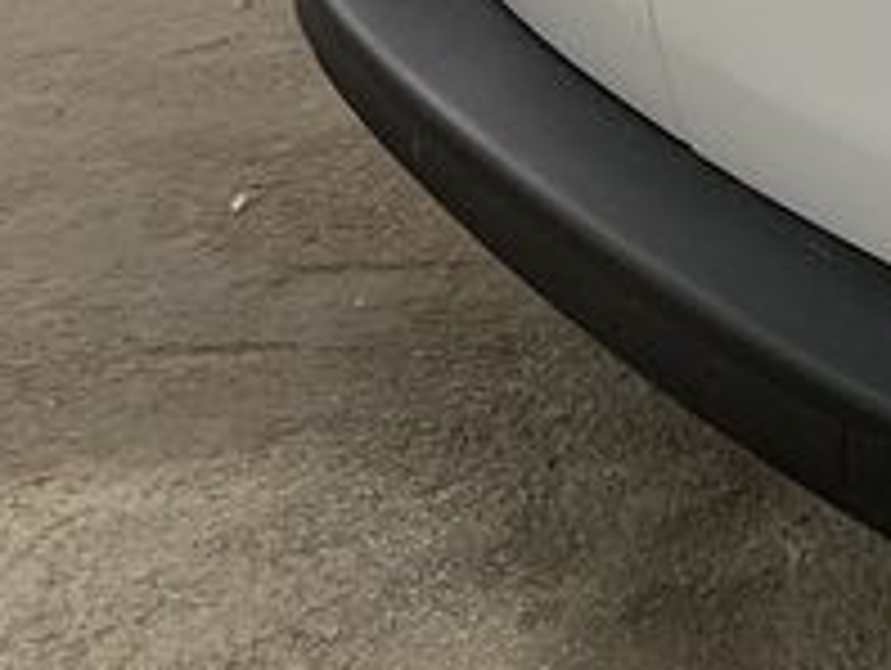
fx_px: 2706
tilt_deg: -13.8
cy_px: -396
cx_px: 1742
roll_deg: -1.9
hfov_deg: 15.3
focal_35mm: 105
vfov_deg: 13.2
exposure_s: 1/100
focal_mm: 4.25
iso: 50
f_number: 1.8
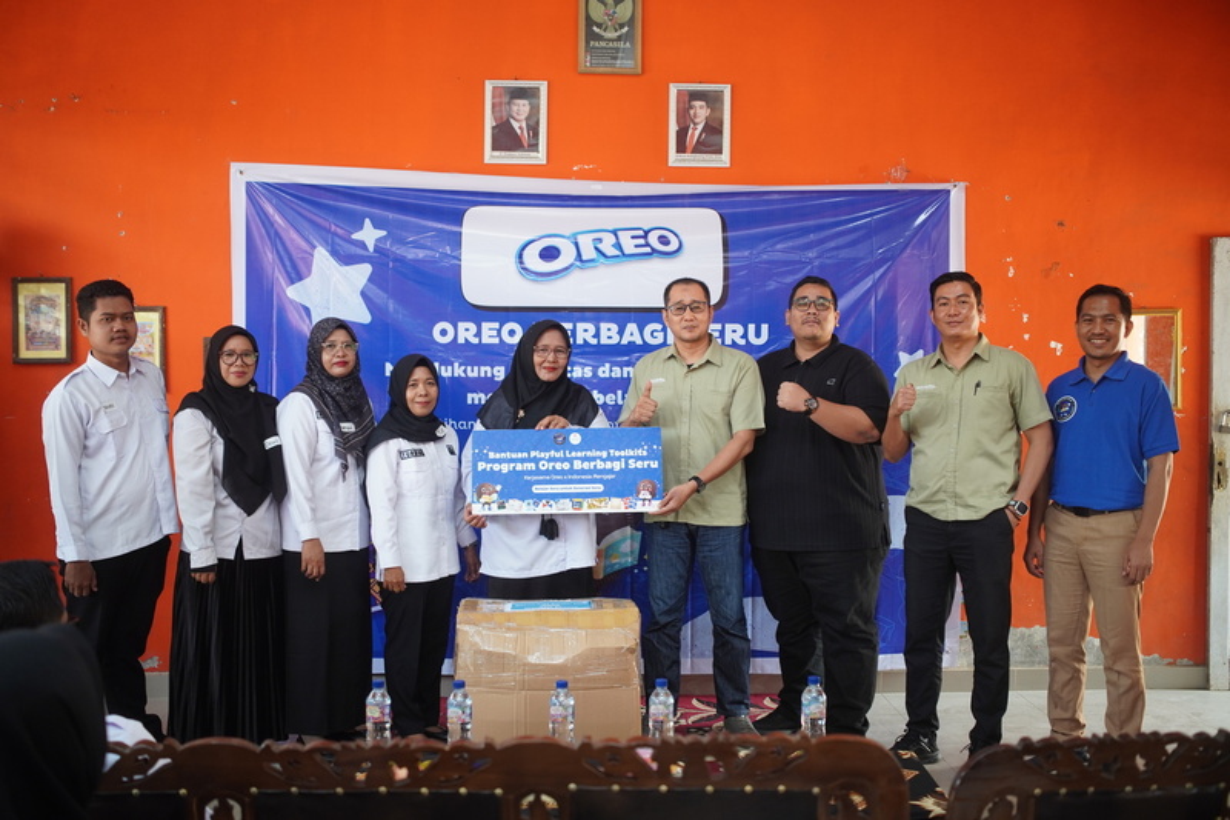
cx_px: 615
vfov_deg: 35.5
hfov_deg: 51.3
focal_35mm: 38
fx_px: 1281
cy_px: 410
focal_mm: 25
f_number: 1.7
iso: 400
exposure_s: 1/125
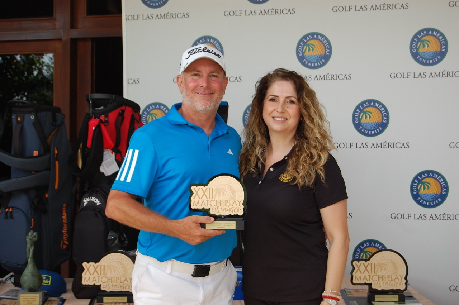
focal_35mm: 75
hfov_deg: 27.0
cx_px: 230
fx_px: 955
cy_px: 152
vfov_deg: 18.1
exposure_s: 1/125
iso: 250
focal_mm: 50
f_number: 5.6
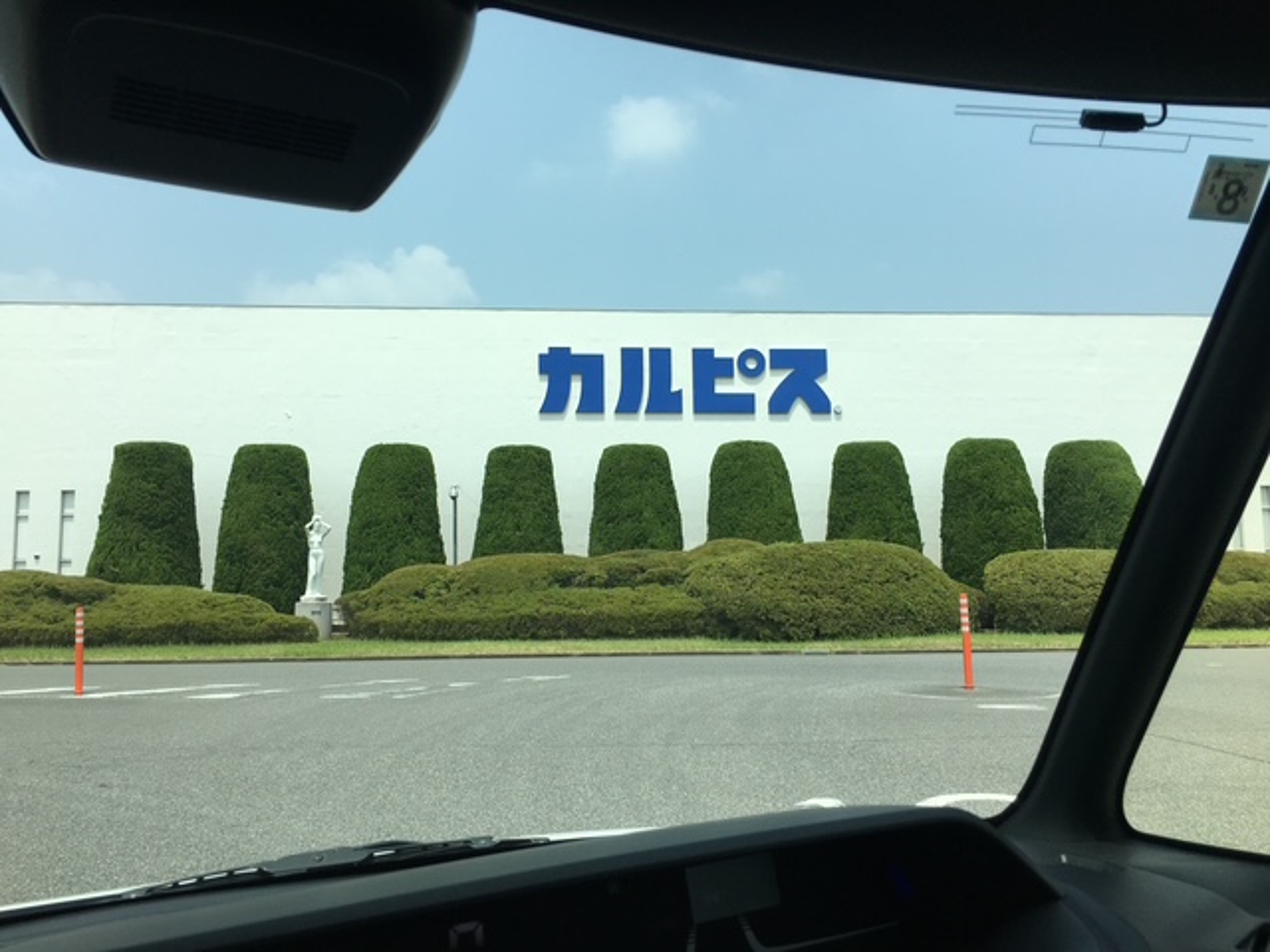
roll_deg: +0.5
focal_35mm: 29
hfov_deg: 61.7
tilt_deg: +7.4
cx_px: 635
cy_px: 476
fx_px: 1064
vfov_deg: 48.2
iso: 25
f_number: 2.2
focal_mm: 4.15
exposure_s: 1/1672
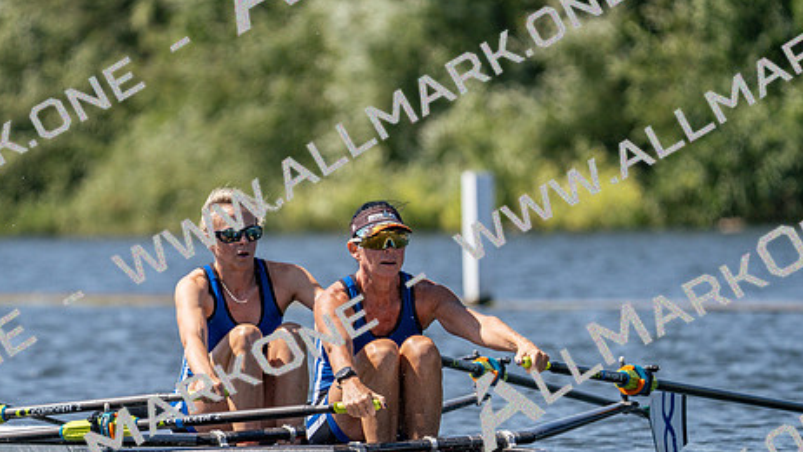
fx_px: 10775
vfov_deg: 2.4
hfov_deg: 4.3
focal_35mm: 506
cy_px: 289
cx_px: 327
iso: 320
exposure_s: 1/2000
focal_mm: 385
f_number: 6.3
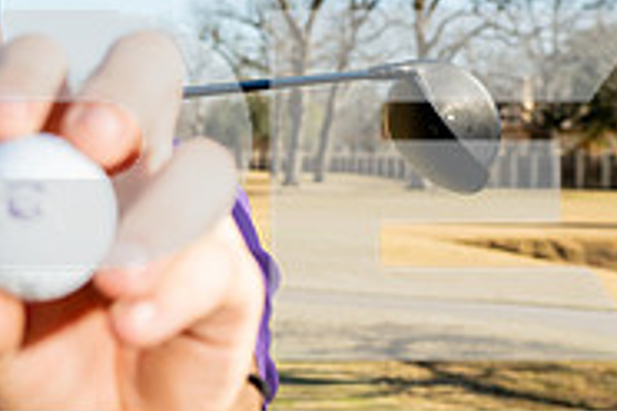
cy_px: 187
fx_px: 1868
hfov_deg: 17.5
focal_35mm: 109
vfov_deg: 12.6
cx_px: -192
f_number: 5.6
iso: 100
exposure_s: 1/250
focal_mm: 35
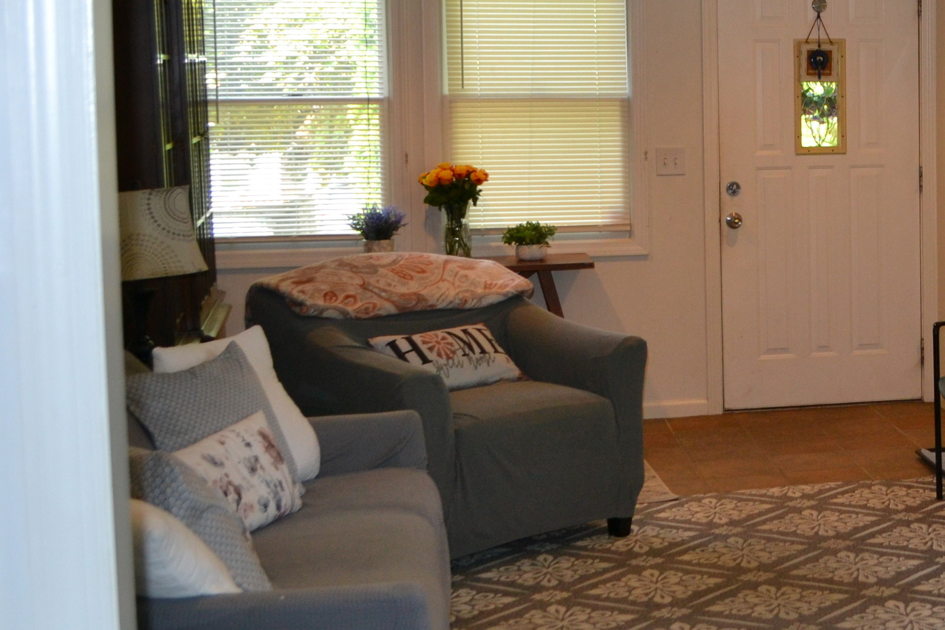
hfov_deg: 27.3
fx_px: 1785
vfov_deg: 19.9
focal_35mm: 68
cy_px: 188
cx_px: 1031
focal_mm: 20
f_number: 3.8
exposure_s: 1/60
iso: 560
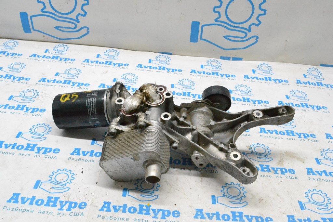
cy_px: 111
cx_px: 166
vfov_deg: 36.9
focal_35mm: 36
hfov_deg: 53.1
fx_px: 333
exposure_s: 1/100
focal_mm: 24
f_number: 13
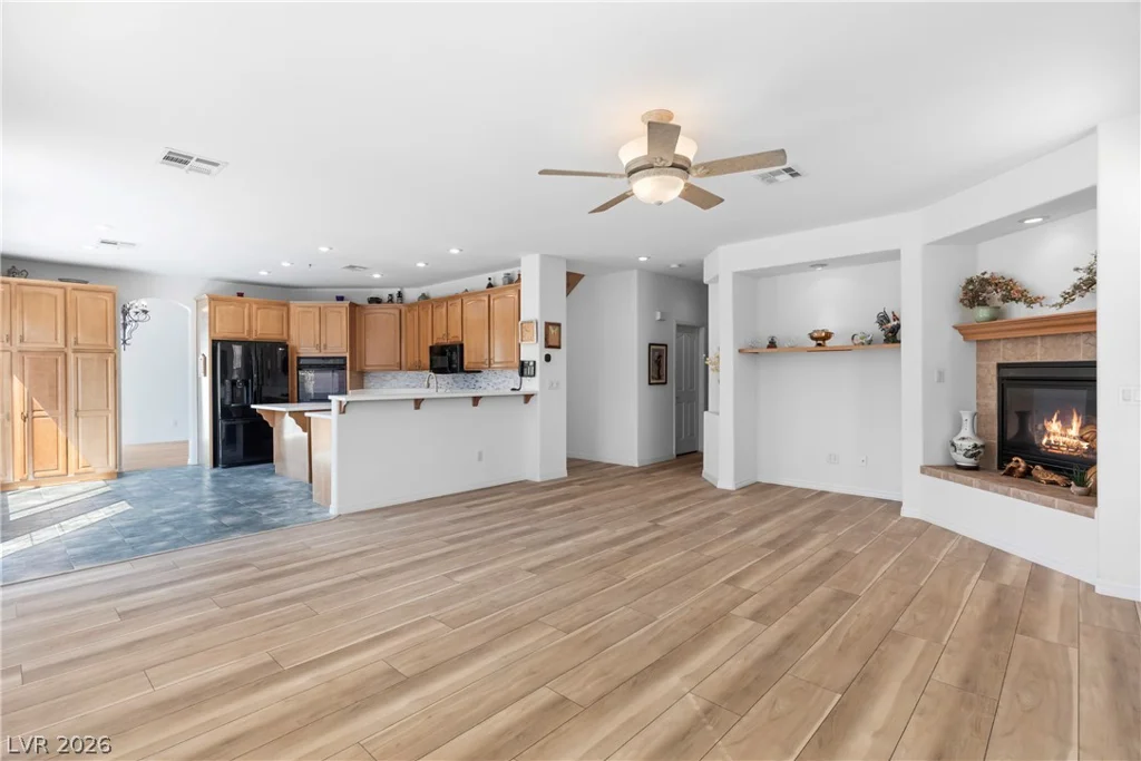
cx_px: 570
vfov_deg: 70.5
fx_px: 539
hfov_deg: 93.3
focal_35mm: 17
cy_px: 380
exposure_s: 1/25
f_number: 8
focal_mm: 17
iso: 400
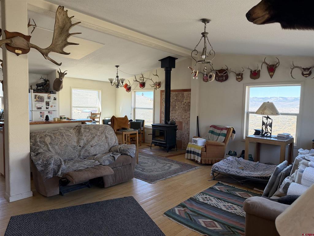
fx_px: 218
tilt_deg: -4.3
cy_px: 118
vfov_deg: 56.8
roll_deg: -0.6
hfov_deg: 71.6
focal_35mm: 24
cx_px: 157
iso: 160
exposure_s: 1/224
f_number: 1.78
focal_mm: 6.76
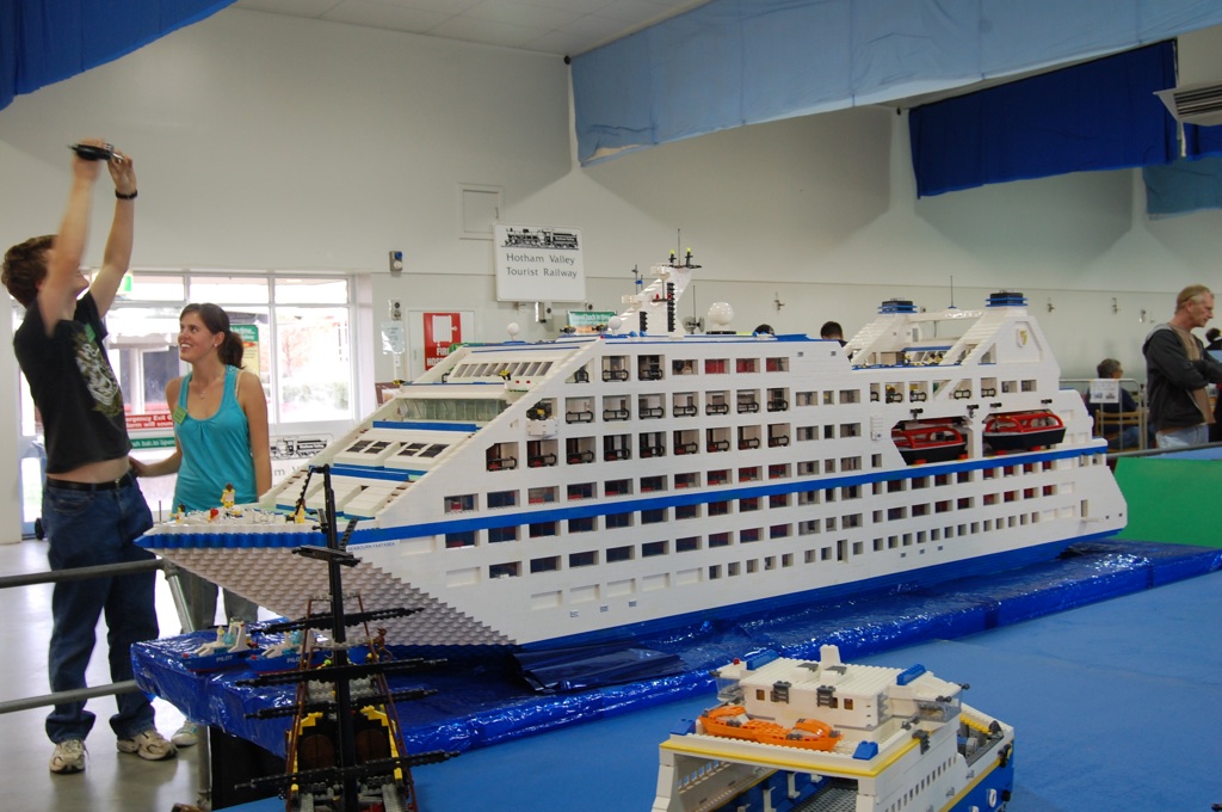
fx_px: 1322
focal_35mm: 39
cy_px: 406
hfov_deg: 49.6
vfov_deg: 34.1
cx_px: 611
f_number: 8
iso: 400
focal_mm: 26
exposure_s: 1/4
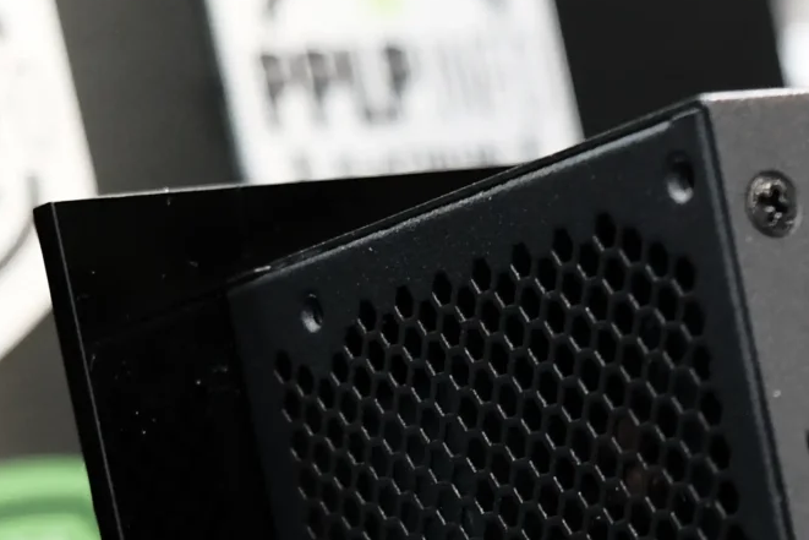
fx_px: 4091
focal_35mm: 182
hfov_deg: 10.9
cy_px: 909
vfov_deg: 7.4
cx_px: 1213
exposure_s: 1/50
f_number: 3.6
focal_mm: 31.5
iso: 800
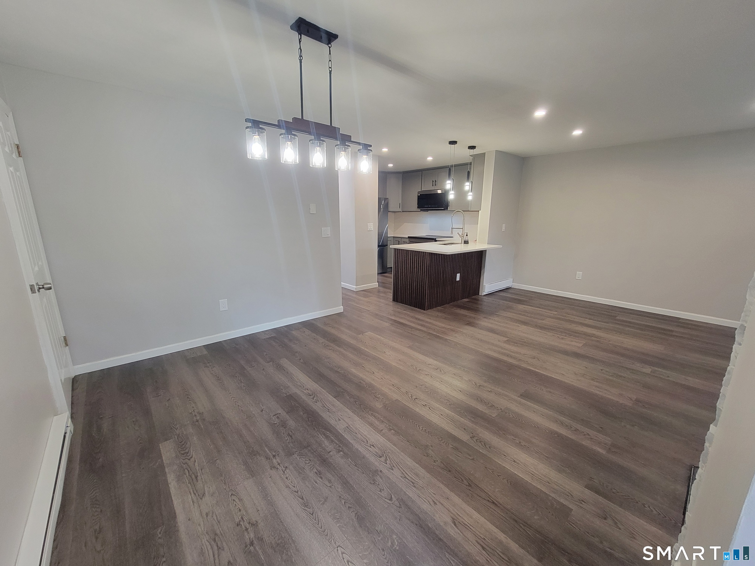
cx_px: 378
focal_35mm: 13
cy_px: 283
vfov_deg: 89.9
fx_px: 284
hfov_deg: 106.2
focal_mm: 2.2
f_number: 2.2
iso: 320
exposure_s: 1/60
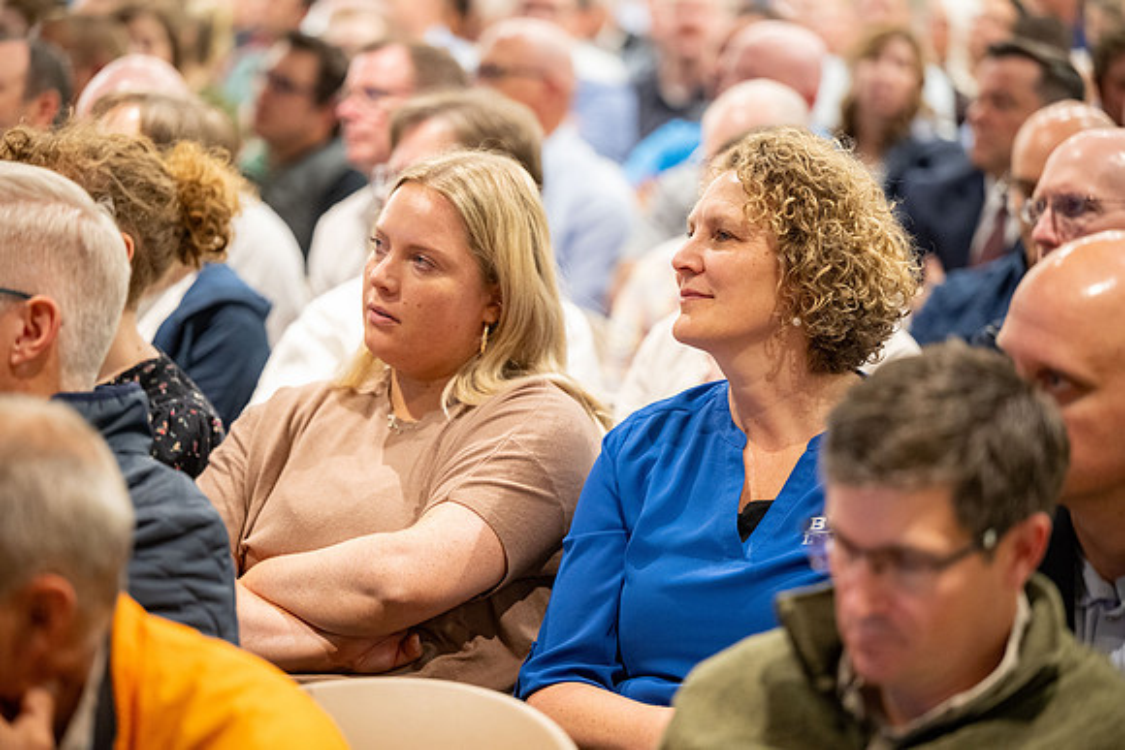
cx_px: 562
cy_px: 375
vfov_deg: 11.0
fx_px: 3907
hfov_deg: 16.4
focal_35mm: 125
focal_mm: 125
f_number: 2.8
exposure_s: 1/125
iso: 2500
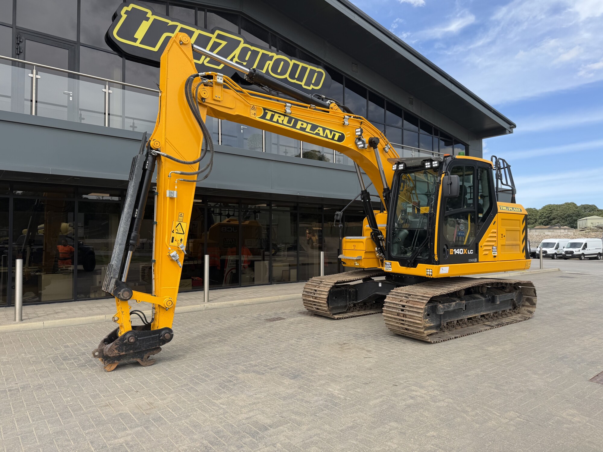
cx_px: 302
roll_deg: +0.8
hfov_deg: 71.6
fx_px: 418
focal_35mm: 24
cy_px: 226
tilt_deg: +2.7
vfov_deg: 56.8
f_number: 1.78
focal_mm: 6.76
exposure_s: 1/1949
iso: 80
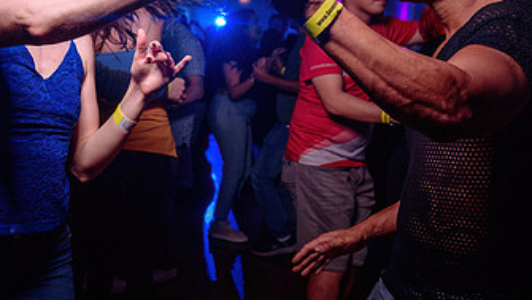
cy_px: 126
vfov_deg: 25.5
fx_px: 663
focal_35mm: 47
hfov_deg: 42.1
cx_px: 120
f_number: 3.5
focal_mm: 24
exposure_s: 1/60
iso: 800
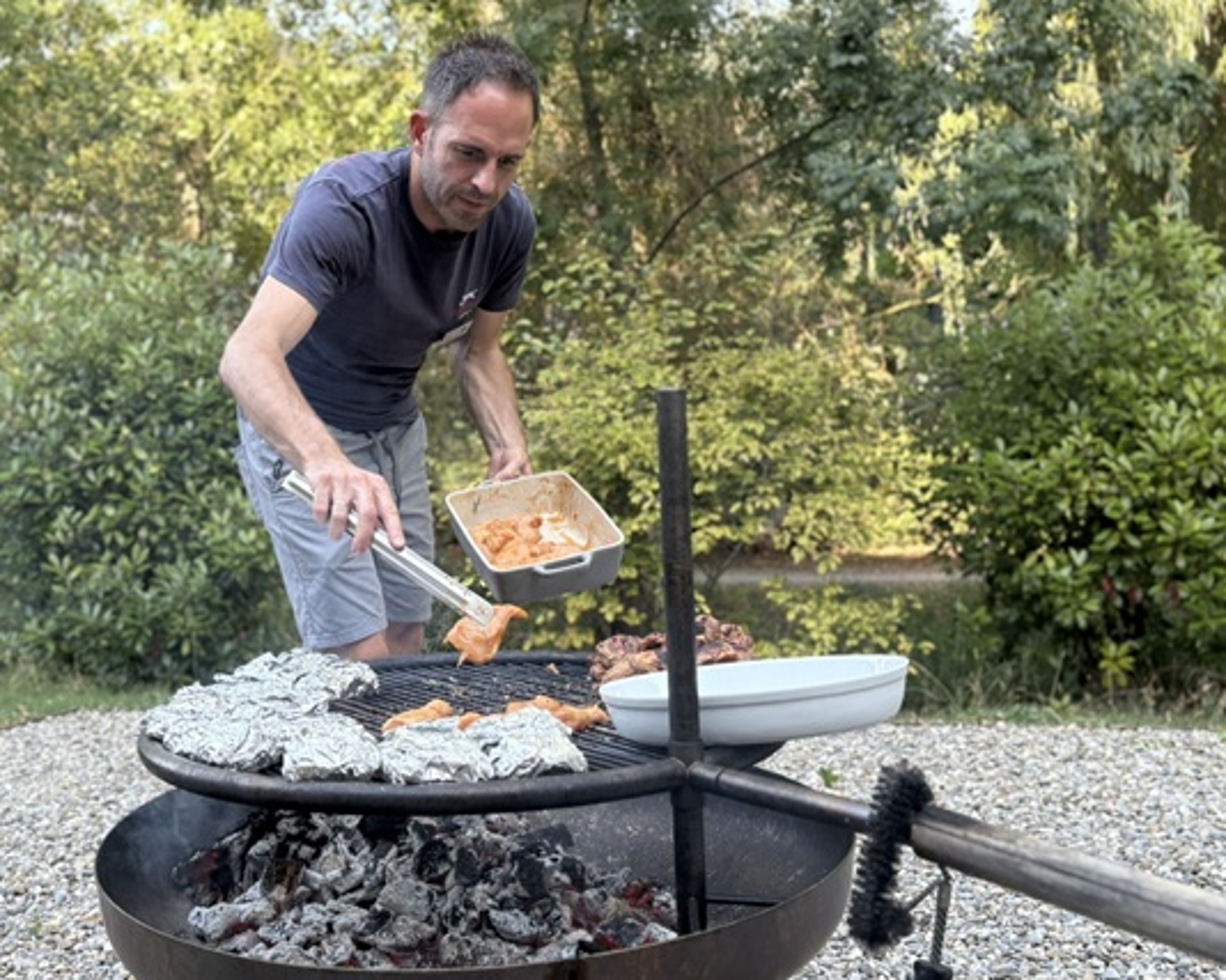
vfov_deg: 39.1
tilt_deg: -1.8
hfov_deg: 47.6
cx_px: 475
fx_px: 1379
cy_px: 436
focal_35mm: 38
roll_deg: +2.9
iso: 64
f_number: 1.6
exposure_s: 1/285
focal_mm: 5.96
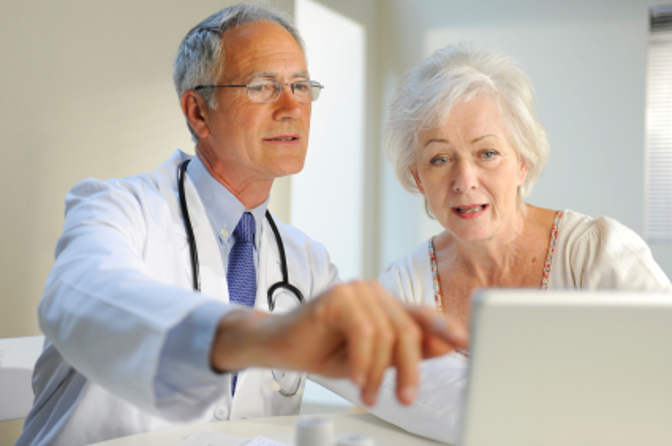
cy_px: 223
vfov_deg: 28.0
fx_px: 895
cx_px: 336
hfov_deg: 41.2
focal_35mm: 48
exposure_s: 1/200
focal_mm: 48
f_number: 2.8
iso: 320
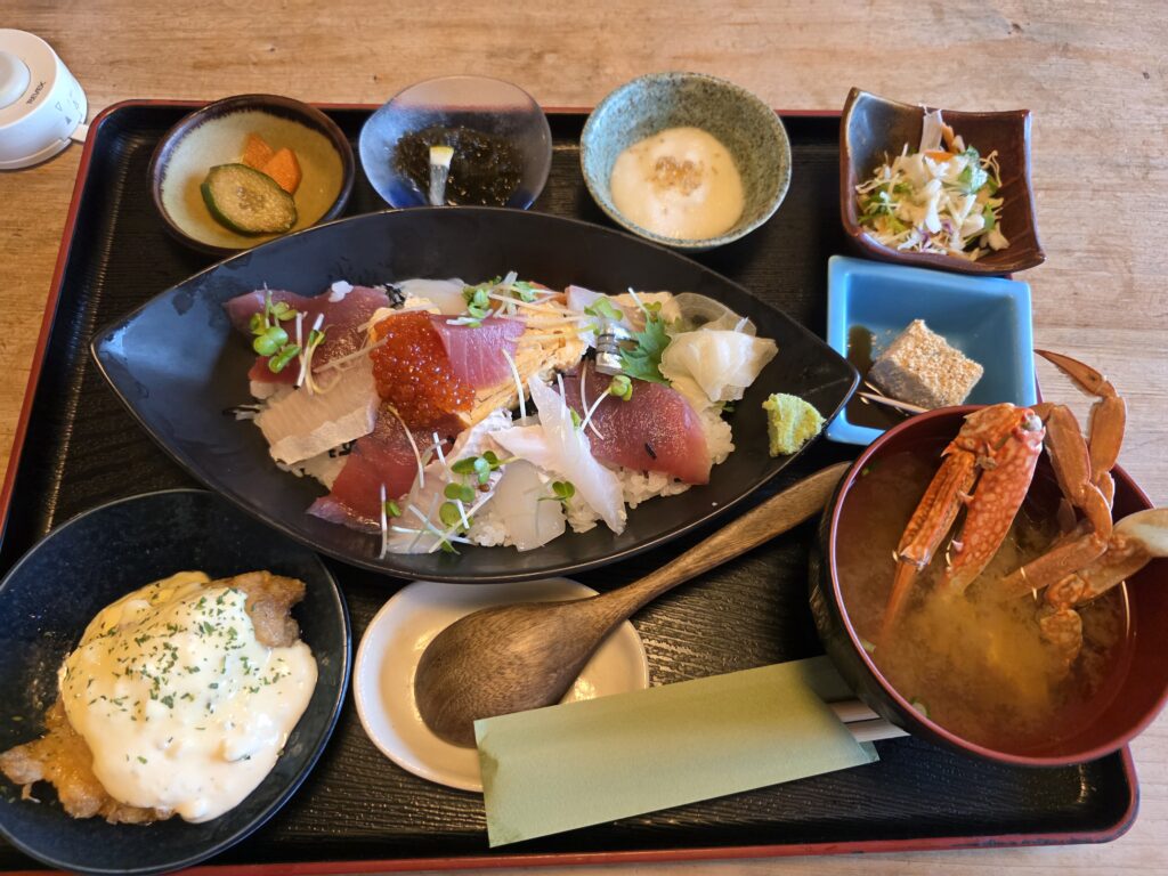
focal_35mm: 23
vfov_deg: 58.9
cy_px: 438
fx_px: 776
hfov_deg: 73.9
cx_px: 584
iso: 500
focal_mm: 6.3
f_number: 1.7
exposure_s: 1/120
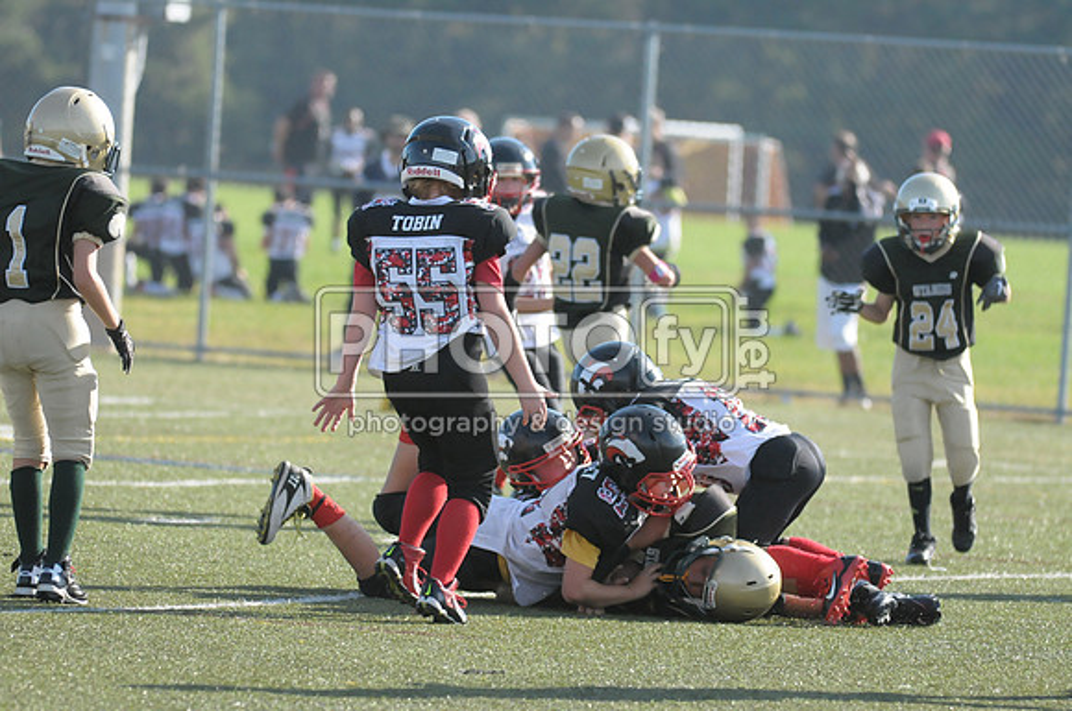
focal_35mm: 300
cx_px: 536
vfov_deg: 4.6
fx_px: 8921
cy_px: 356
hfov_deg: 6.9
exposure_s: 1/4000
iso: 1600
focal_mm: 200
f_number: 4
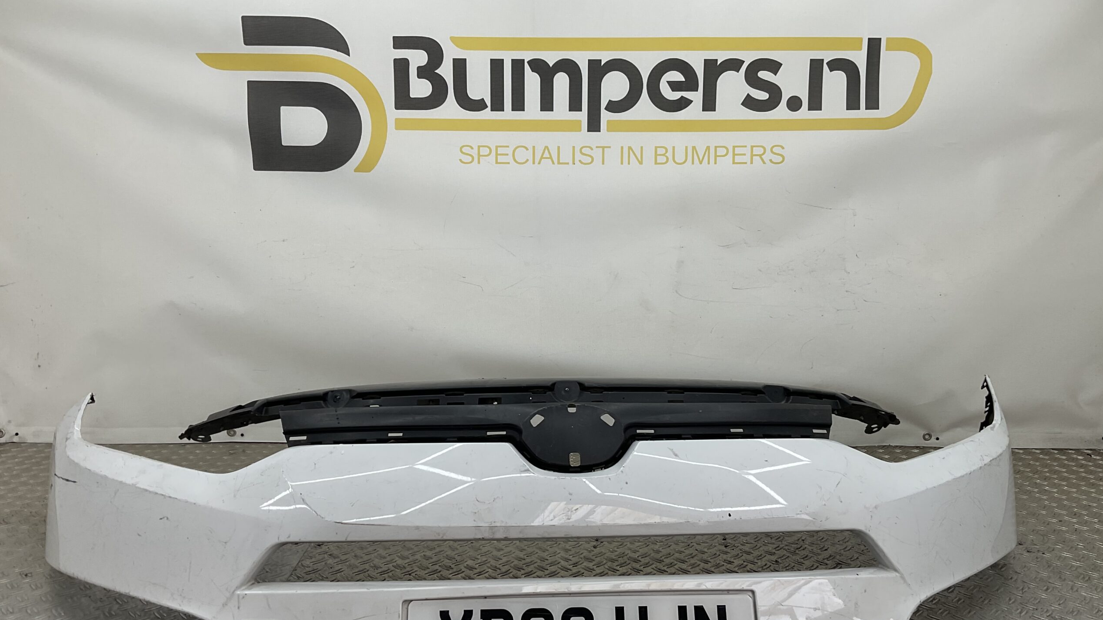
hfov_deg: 61.0
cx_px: 558
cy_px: 361
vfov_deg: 36.6
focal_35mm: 32
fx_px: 936
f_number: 1.8
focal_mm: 3
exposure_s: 1/135
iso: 16
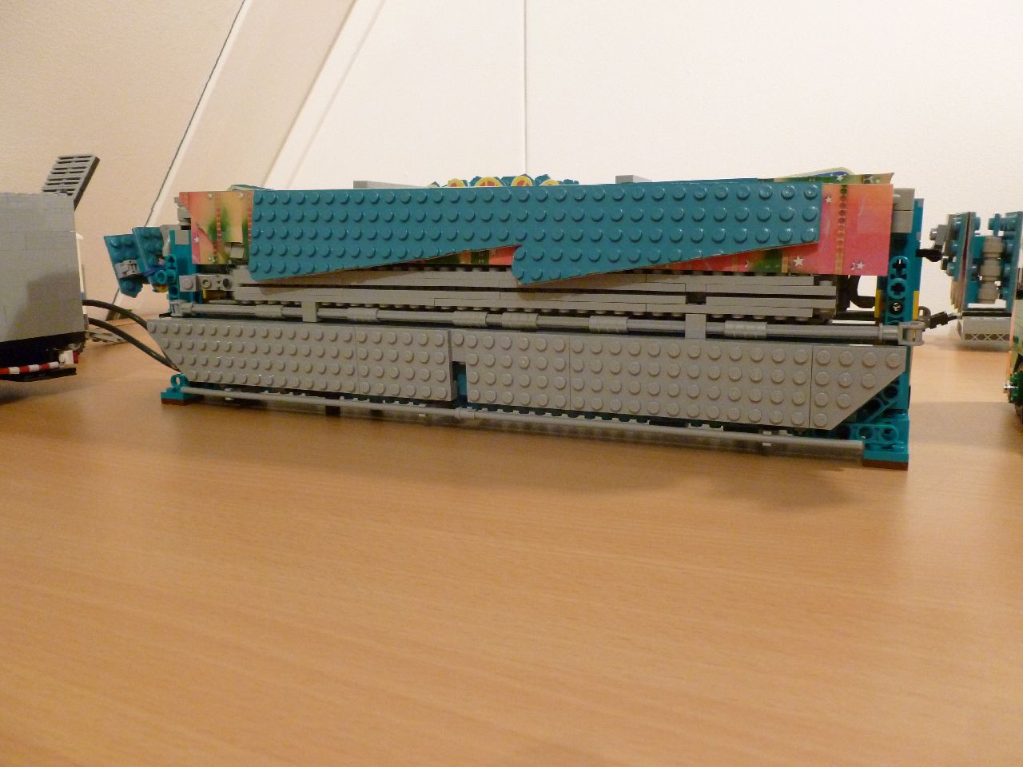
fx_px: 827
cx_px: 512
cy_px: 384
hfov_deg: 63.4
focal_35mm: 28
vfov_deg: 49.7
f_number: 3.3
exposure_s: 1/15
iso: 400
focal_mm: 5
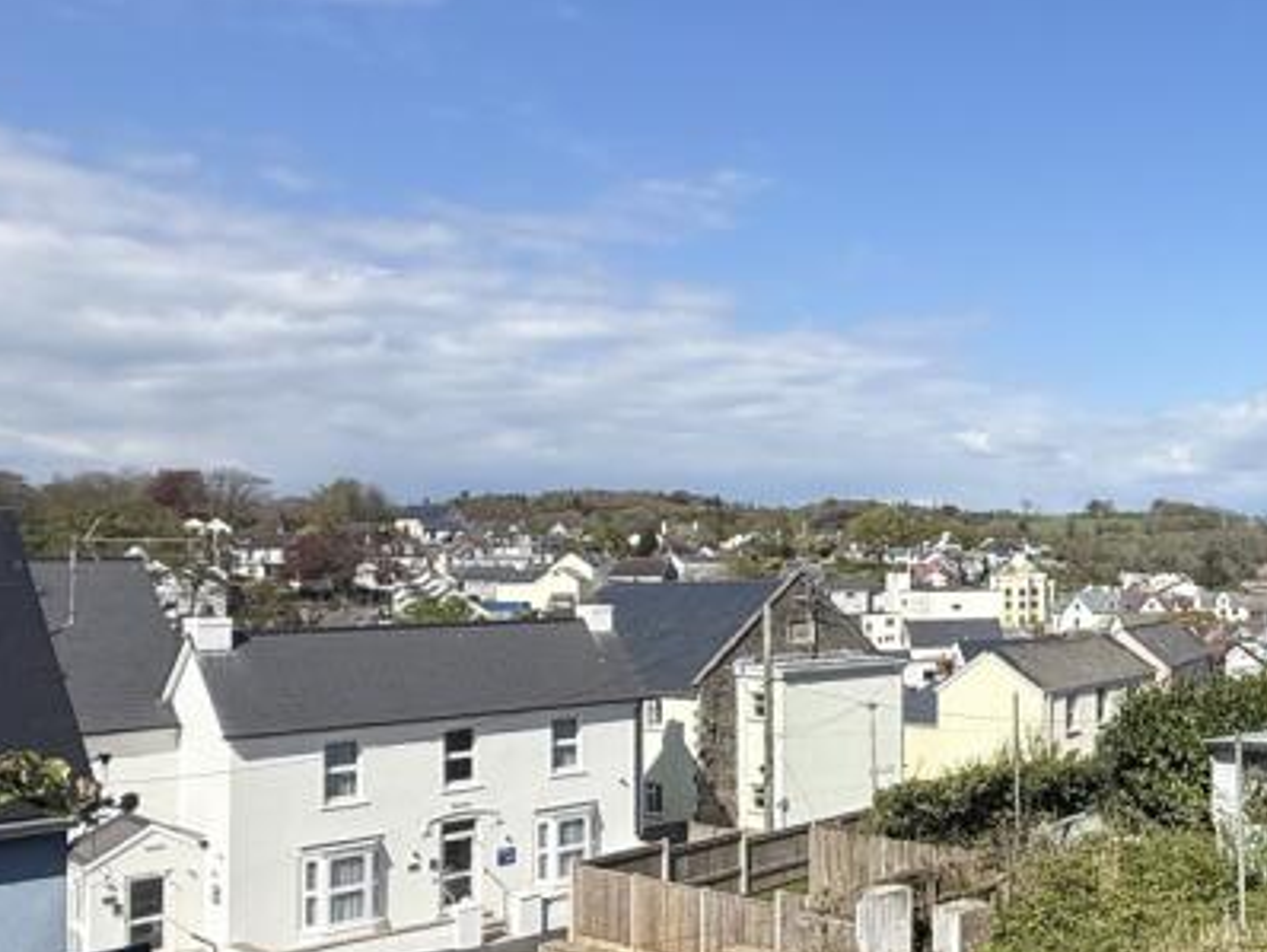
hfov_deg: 43.3
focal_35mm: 36
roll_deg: +0.3
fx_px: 1318
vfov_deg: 39.6
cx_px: 1296
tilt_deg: +2.2
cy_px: 535
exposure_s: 1/2410
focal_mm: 2.22
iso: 50
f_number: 2.2
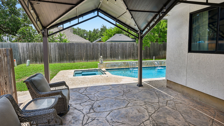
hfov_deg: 92.7
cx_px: 112
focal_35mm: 18
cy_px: 58
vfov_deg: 60.9
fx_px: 107
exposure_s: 1/400
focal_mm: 17
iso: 400
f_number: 8
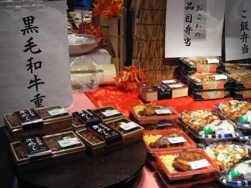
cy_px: 88
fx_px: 298
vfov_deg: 35.2
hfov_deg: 45.7
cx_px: 121
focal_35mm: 41
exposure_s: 1/29.8
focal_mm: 6.3
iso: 94
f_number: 3.2
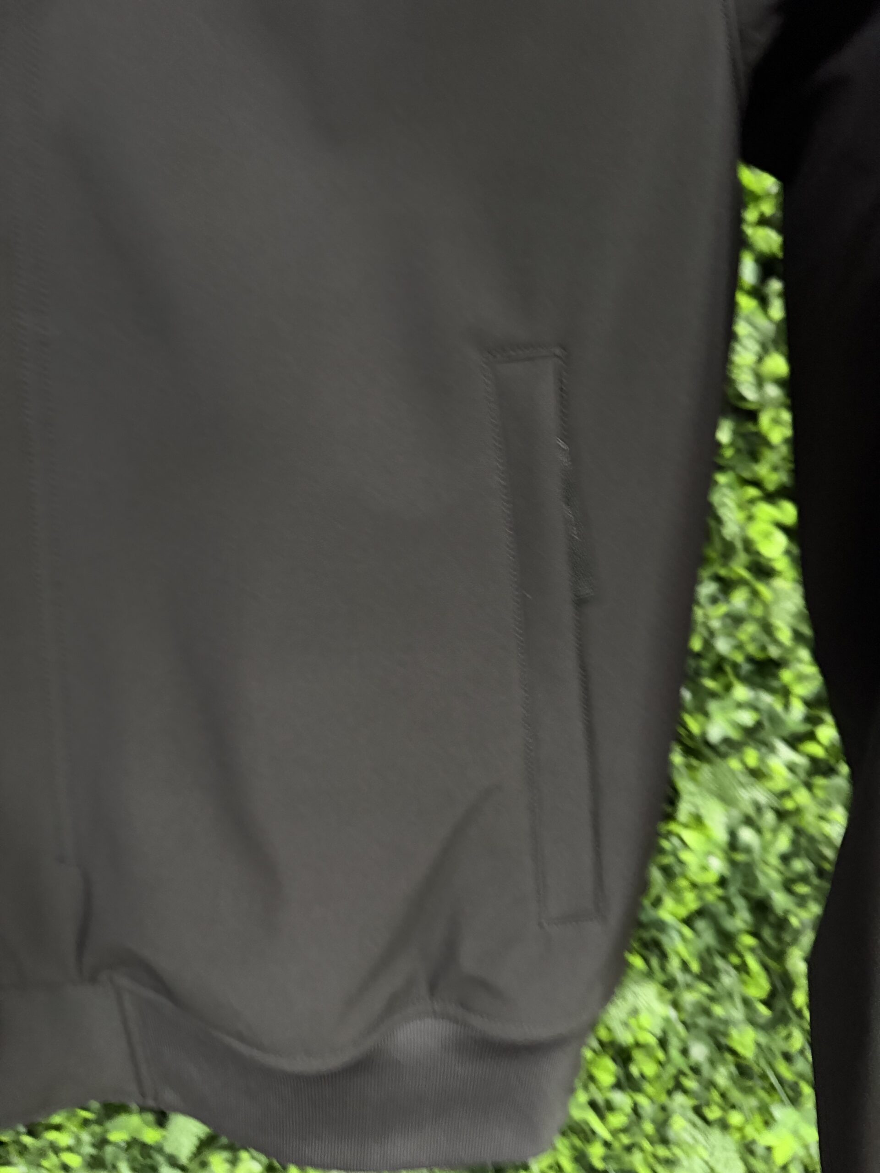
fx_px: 813
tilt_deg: -13.4
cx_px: 440
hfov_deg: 56.8
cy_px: 586
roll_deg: +2.0
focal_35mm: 24
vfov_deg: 71.6
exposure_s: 1/36
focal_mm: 6.76
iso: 800
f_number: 1.78
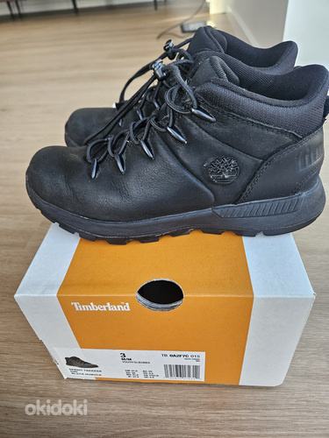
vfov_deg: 73.9
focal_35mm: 23
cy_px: 219
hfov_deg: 58.9
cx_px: 164
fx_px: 291
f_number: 1.8
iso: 160
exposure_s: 1/100
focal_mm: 5.4
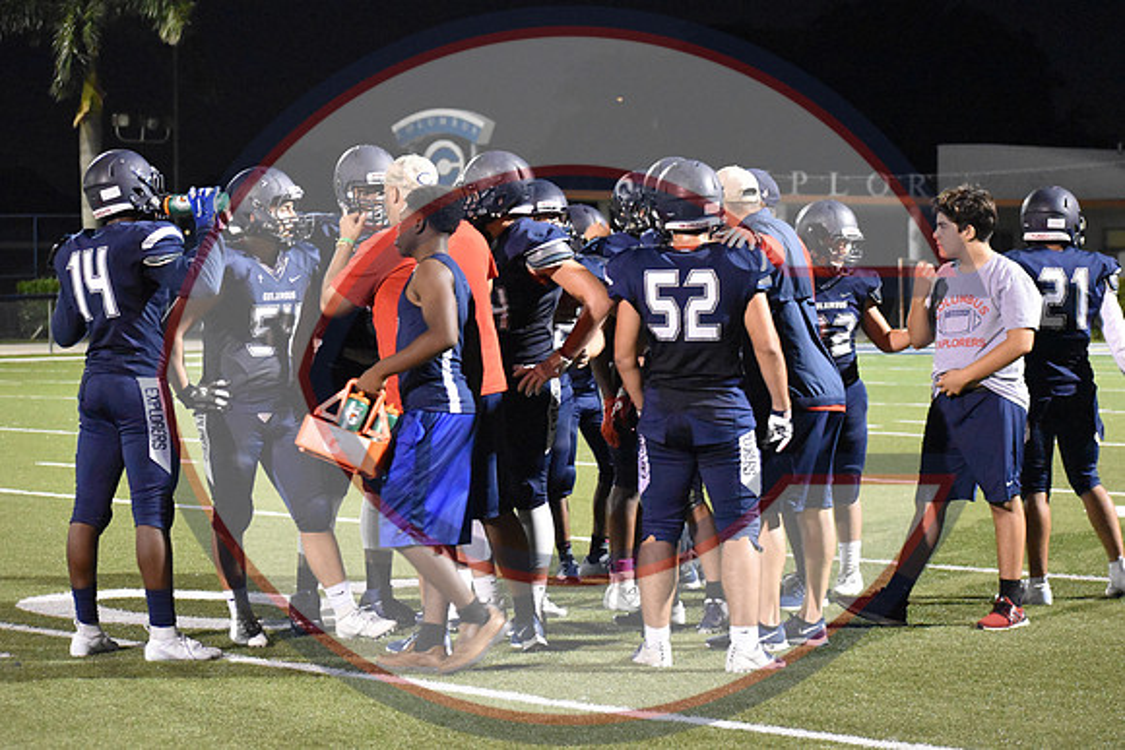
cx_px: 562
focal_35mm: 105
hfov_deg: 19.5
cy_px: 375
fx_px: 3282
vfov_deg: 13.0
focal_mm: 70
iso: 9000
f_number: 4.5
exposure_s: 1/125
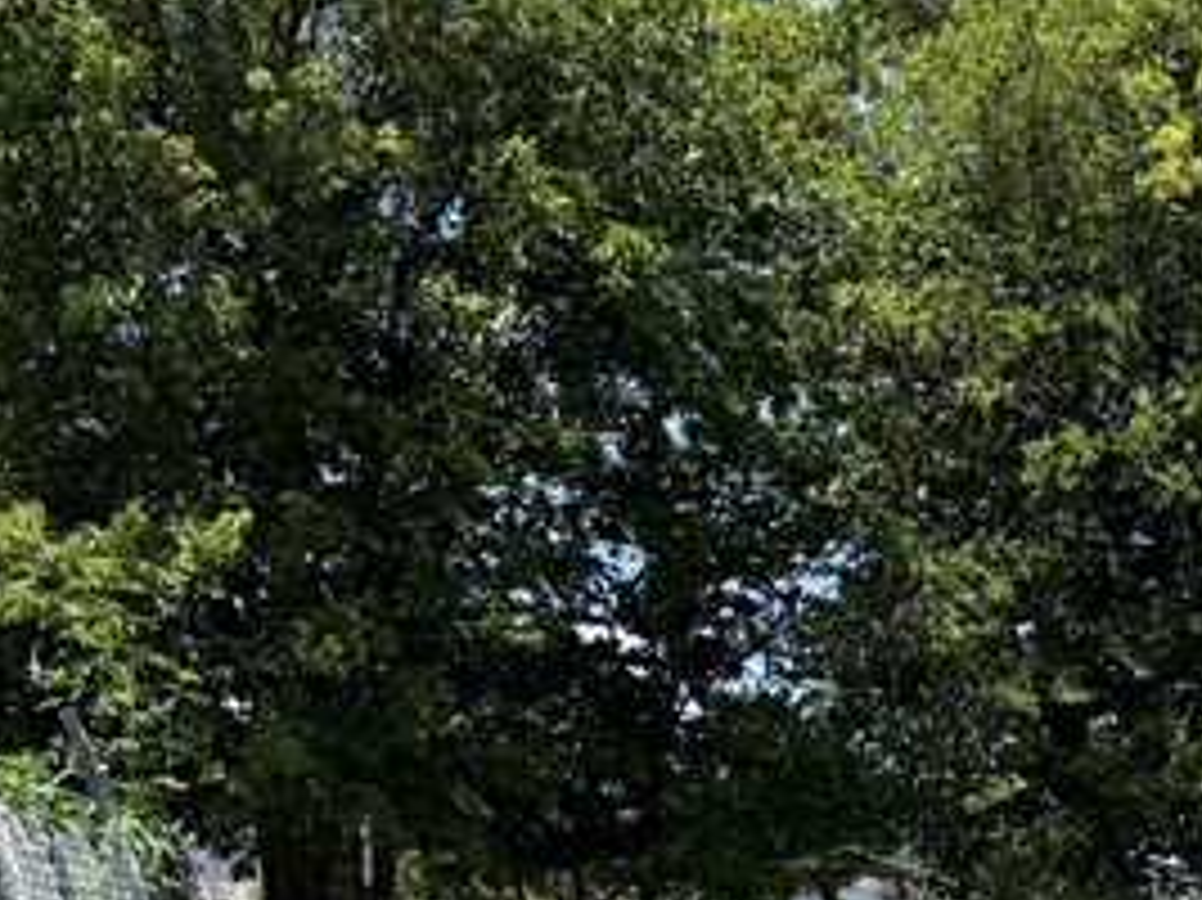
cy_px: 1642
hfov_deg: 18.6
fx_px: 3193
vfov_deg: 14.1
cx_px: 1855
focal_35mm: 92
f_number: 1.78
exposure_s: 1/3145
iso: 80
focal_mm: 6.76
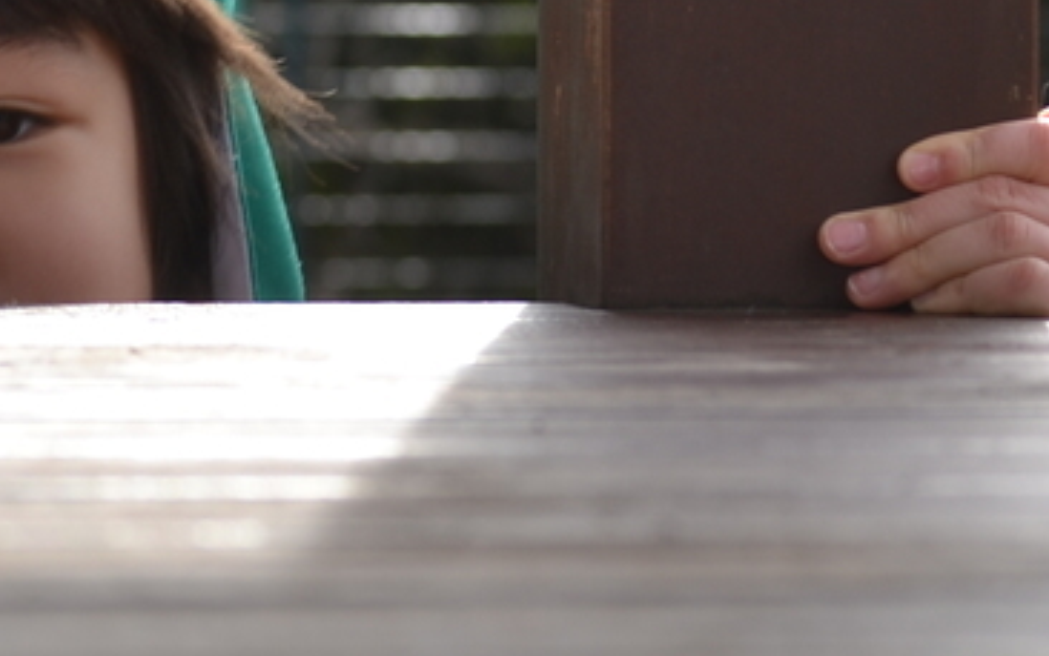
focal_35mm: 235
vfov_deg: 5.5
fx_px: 6733
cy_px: -179
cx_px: 292
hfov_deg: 8.9
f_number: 6.3
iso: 100
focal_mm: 55
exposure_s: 1/160
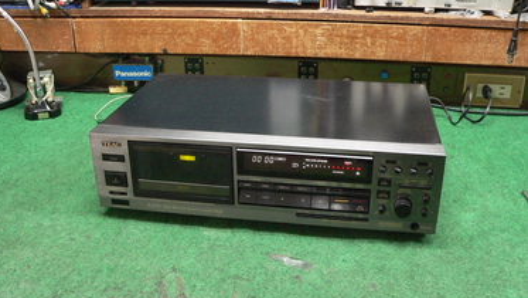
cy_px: 141
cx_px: 260
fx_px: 560
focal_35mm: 40
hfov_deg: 50.5
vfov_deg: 29.7
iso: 200
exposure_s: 1/5
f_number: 2.8
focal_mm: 6
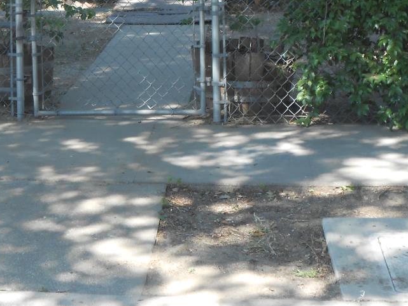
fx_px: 1214
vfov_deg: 14.0
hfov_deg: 18.8
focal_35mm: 103
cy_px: -50
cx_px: 64
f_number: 4.5
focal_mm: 7.8
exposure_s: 1/80
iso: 80
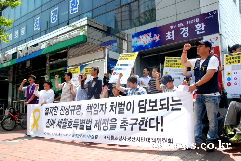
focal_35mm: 33
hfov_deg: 57.2
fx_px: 221
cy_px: 80
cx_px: 120
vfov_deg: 40.0
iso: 800
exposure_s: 1/500
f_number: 11
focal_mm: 22
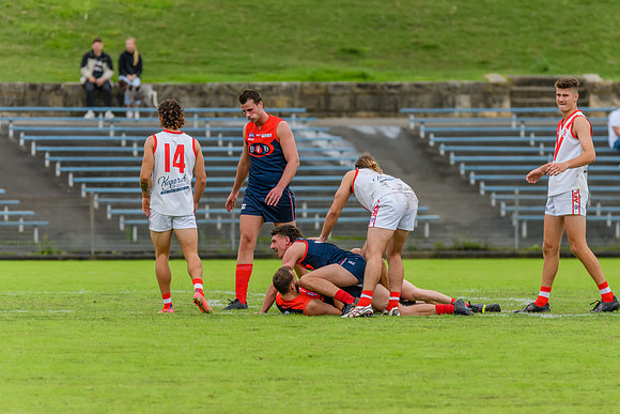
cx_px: 346
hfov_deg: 4.5
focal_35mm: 456
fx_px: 7863
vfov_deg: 3.0
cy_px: 231
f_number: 6
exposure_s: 1/2000
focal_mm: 360
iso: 1000
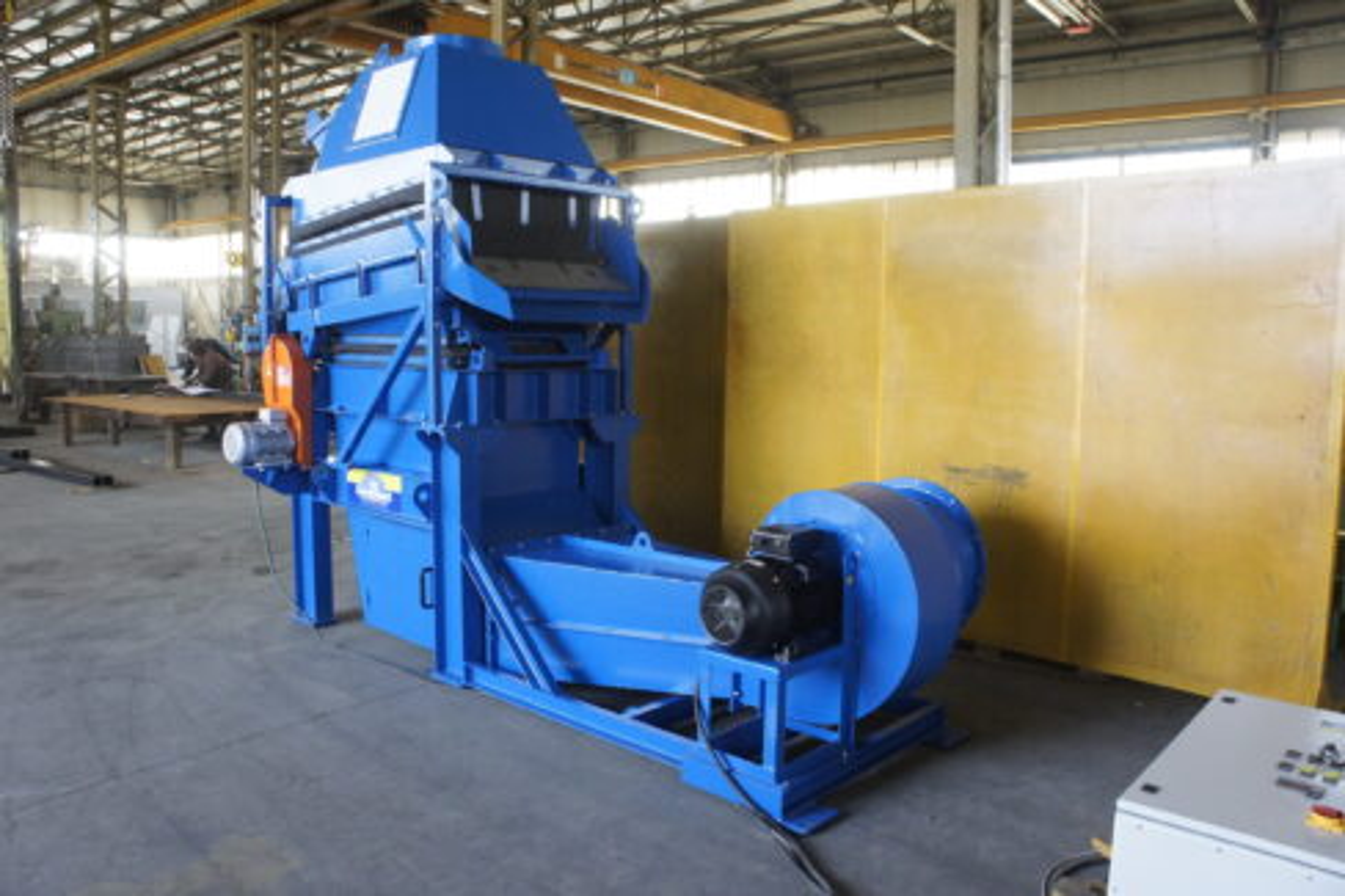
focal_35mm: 27
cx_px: 672
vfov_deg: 47.9
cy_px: 448
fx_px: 1008
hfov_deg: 67.4
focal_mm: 18
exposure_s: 1/50
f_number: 7.1
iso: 1600
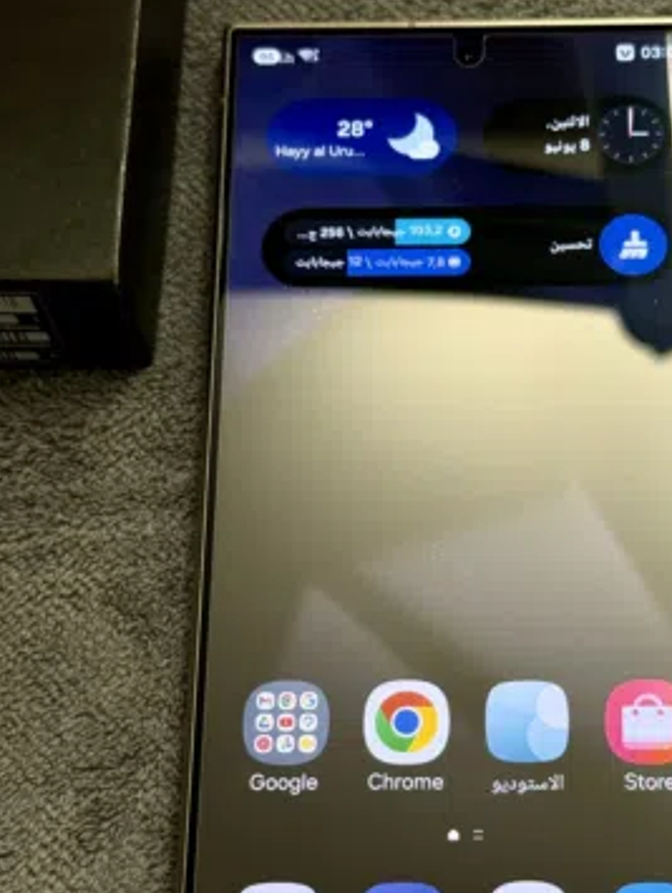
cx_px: 463
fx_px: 1860
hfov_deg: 20.4
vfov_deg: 27.0
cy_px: 497
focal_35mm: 72
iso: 80
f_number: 1.78
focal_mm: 6.76
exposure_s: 1/120
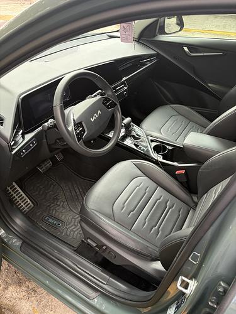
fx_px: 236
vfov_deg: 67.3
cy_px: 157
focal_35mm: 26
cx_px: 118
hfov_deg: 53.1
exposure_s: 1/122
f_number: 1.6
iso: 100
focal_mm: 5.96
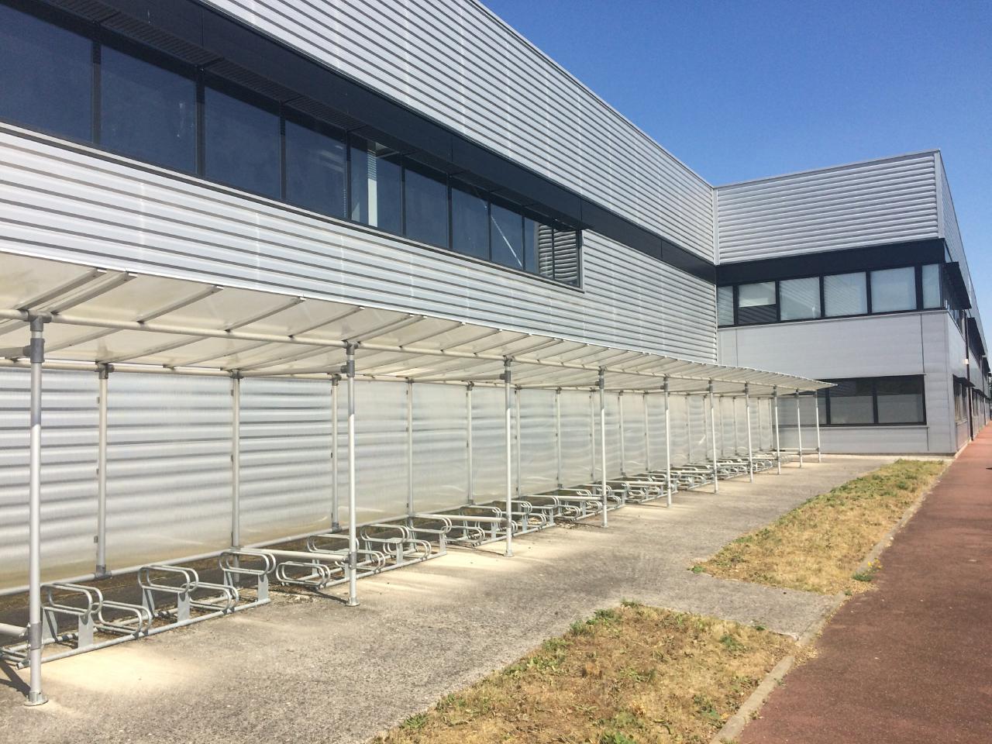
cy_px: 372
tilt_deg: +3.6
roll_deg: +1.7
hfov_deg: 61.7
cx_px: 496
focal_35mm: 29
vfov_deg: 48.2
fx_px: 831
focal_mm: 4.15
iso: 32
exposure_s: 1/2564
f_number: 2.2
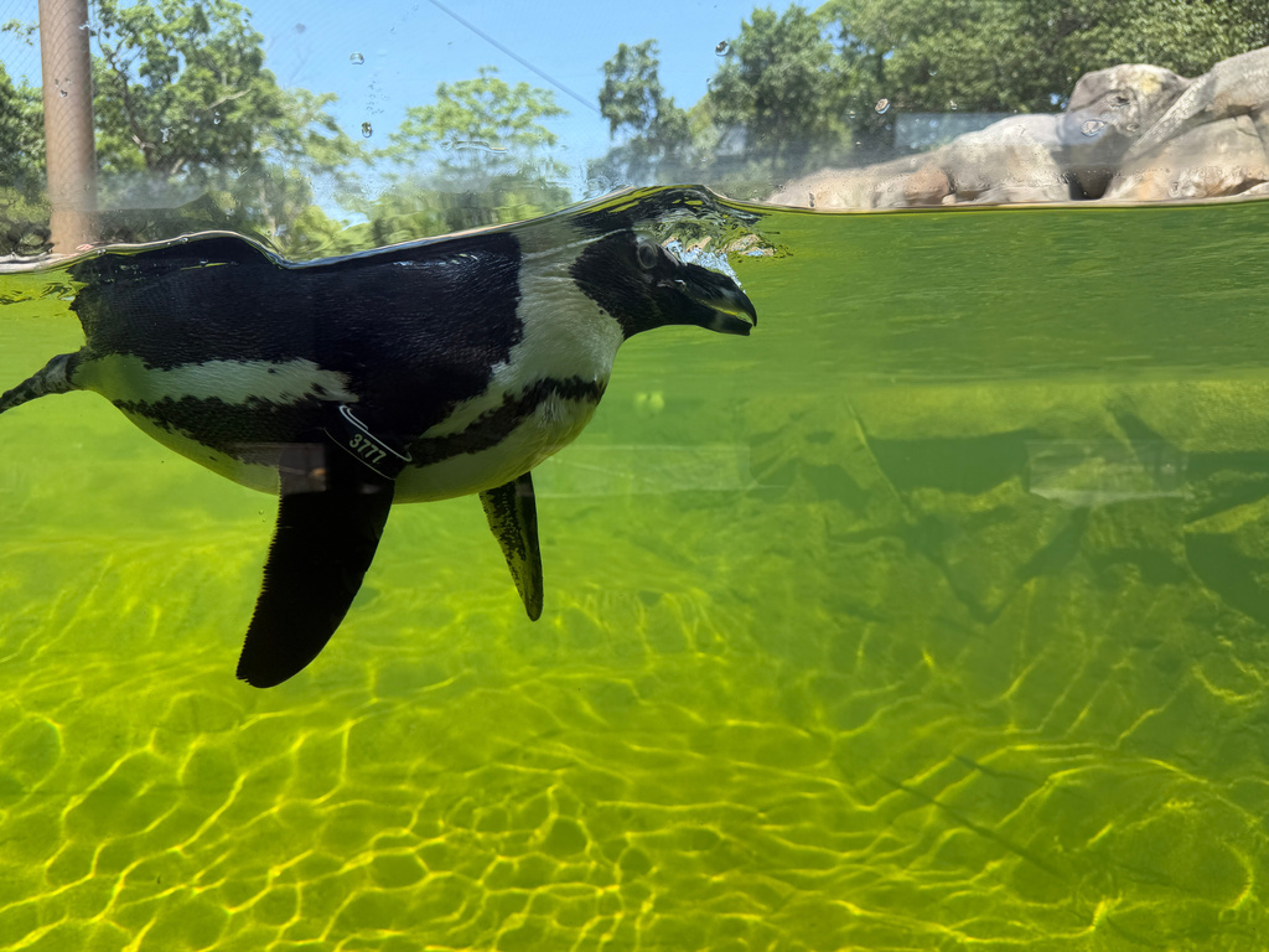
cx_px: 634
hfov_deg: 71.6
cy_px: 476
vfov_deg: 56.8
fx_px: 880
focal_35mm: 24
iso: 80
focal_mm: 6.8
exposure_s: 1/1091
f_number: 1.8
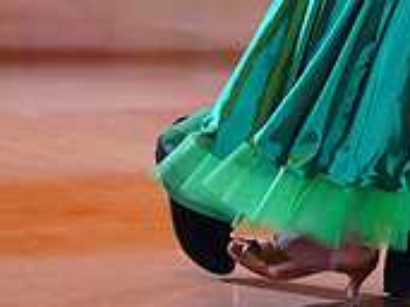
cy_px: -187
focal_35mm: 509
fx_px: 6024
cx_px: 445
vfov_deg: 2.9
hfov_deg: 3.9
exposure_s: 1/500
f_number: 2.8
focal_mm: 156
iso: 5000
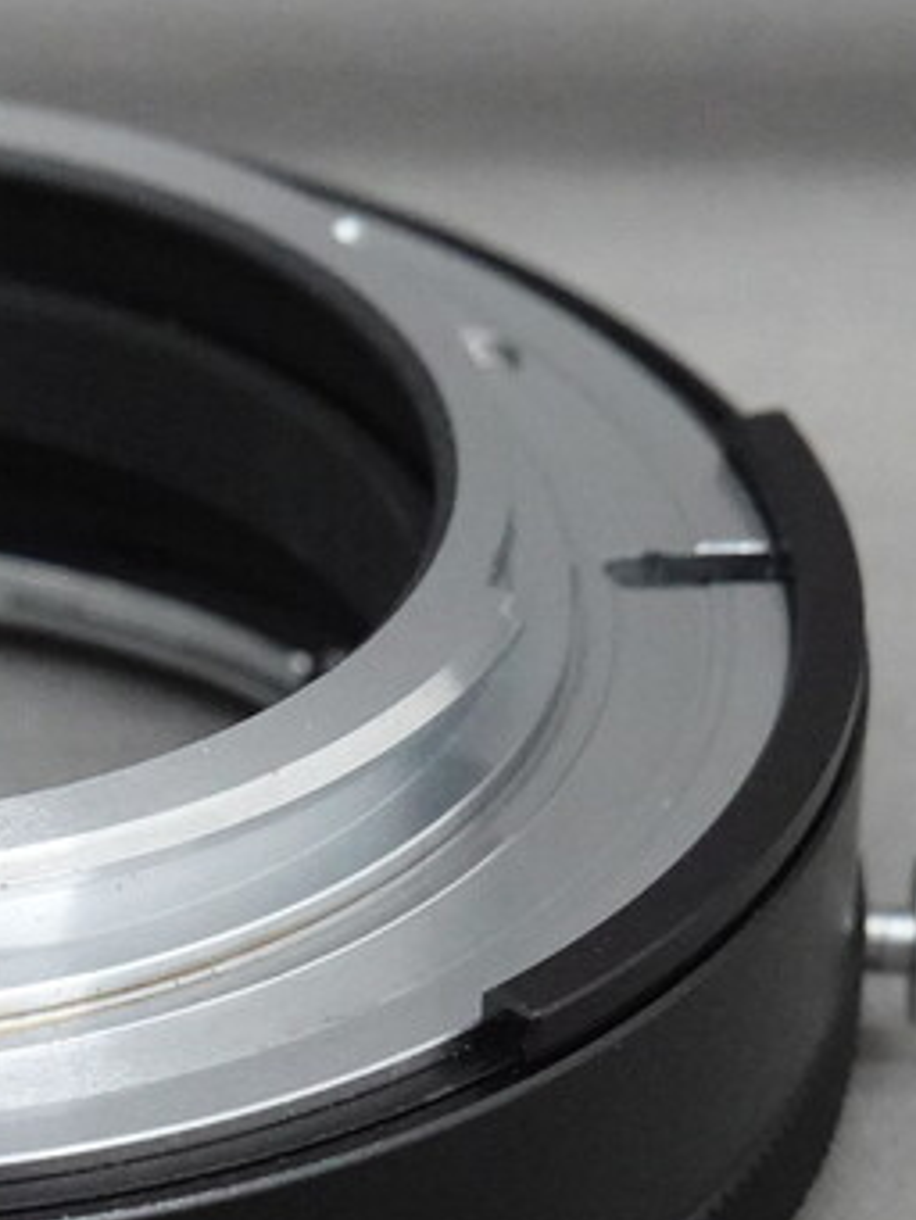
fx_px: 8357
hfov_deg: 6.2
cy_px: 902
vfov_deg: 8.3
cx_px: -276
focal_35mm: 237
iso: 2000
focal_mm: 25.85
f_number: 5.6
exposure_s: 1/80
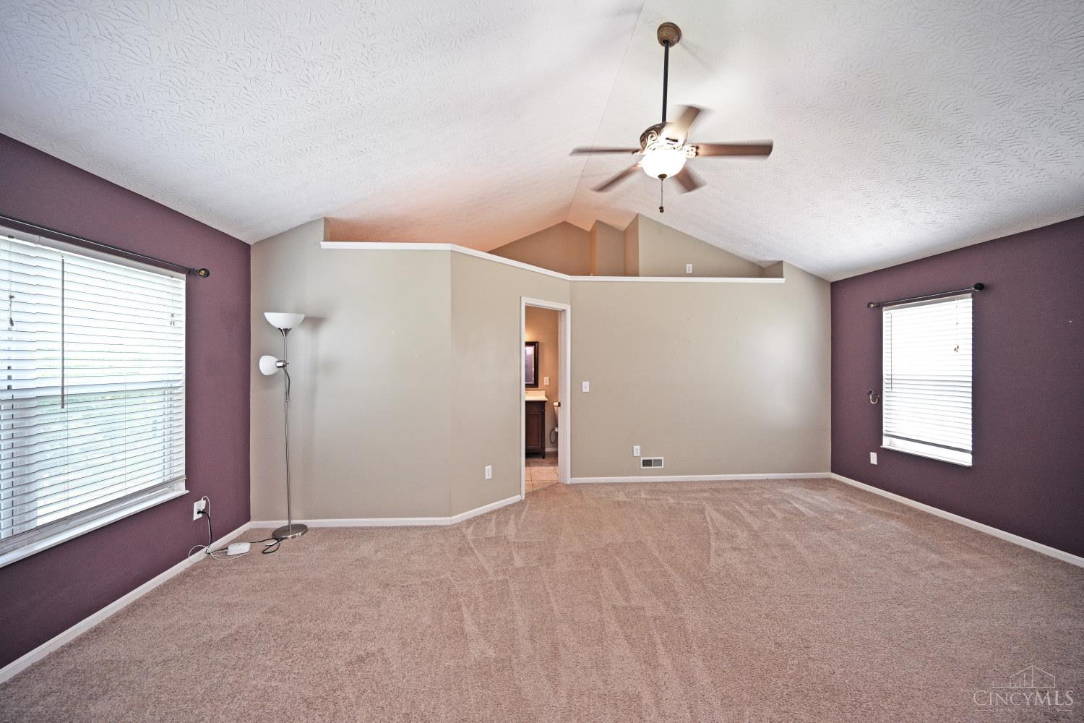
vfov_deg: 81.2
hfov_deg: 104.3
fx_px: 422
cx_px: 542
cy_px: 362
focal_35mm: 14
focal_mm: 14
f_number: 4
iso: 400
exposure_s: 1/60
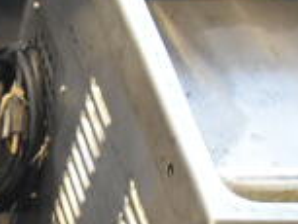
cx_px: -277
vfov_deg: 10.3
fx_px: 1189
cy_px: 355
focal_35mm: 138
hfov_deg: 12.7
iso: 2500
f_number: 4
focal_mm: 24
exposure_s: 1/40
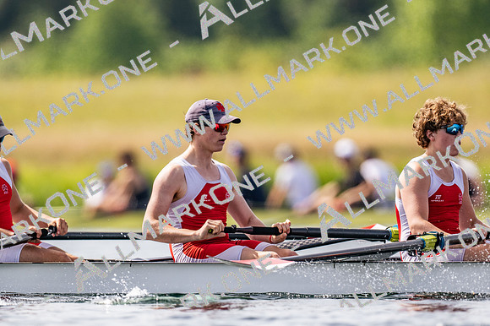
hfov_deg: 2.3
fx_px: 12243
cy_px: 163
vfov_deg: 1.5
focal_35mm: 900
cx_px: 245
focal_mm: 600
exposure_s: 1/2500
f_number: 4
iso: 200
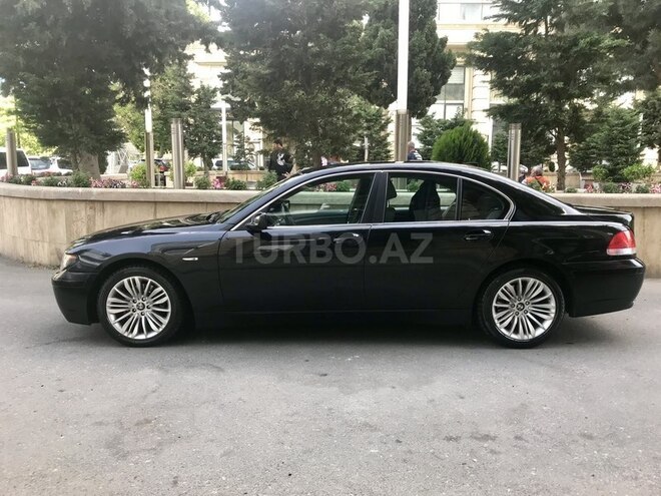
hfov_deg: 63.4
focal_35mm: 28
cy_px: 248
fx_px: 535
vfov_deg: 49.7
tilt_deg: -6.9
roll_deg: -0.6
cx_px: 330
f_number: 1.8
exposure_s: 1/160
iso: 40
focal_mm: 3.99
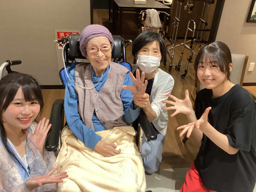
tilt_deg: -30.0
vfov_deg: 45.4
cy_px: 96
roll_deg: -1.9
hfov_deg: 58.4
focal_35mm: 31
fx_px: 229
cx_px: 128
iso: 250
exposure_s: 1/60
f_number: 2.4
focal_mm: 3.3
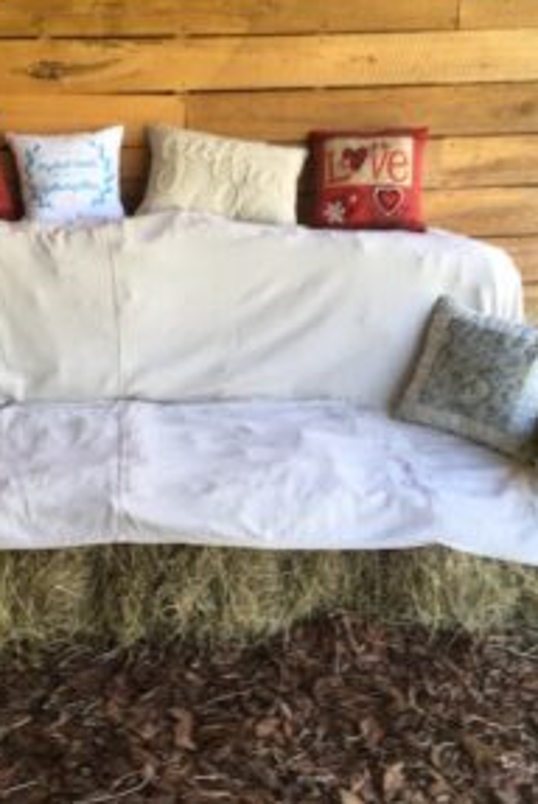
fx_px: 939
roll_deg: +0.6
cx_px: 185
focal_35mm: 42
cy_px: 389
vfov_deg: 46.3
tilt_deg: -18.1
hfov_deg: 31.7
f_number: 2.2
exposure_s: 1/60
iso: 32
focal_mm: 4.15
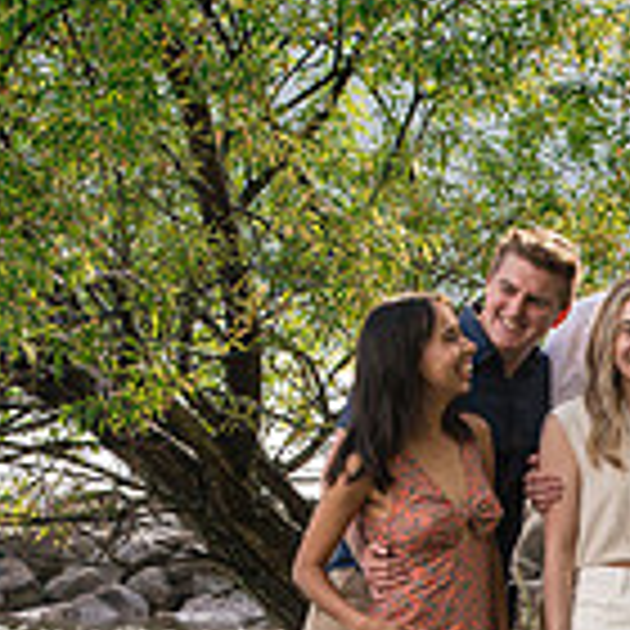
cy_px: 601
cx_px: 940
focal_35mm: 308
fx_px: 6342
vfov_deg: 5.7
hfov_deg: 5.6
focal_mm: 85
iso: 800
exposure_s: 1/320
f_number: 8
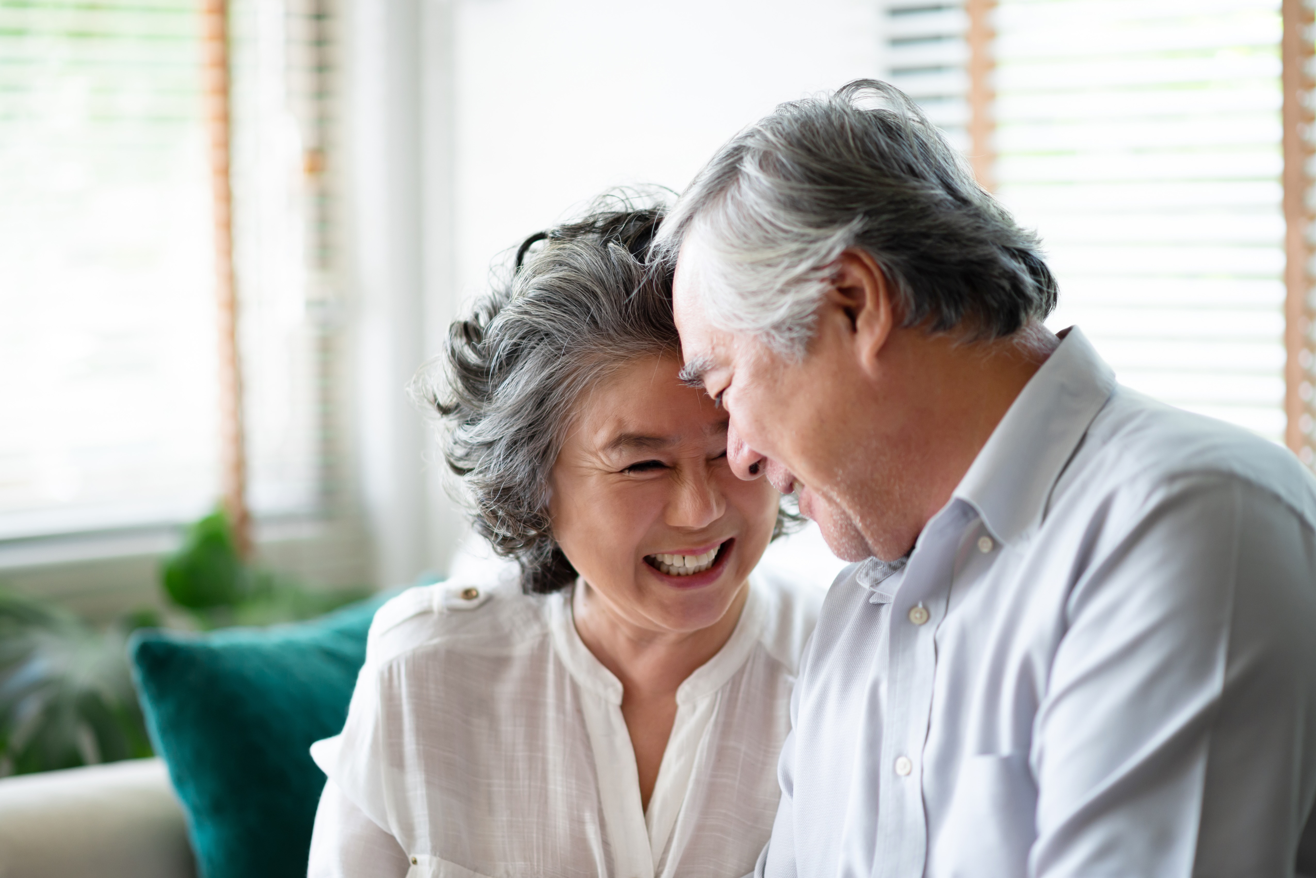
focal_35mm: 85
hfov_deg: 23.9
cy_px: 439
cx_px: 658
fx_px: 3108
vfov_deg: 16.1
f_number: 1.8
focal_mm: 85
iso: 400
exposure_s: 1/400
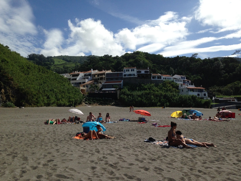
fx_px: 230
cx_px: 120
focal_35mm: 33
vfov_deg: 43.0
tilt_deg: +6.0
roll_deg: +0.3
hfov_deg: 55.3
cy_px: 90
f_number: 2.4
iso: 50
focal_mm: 4.12
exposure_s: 1/3390
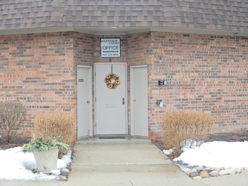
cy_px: 93
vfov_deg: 21.0
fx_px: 502
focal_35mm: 70
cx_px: 124
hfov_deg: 27.8
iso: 160
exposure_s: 1/30
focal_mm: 12.5
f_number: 4.5
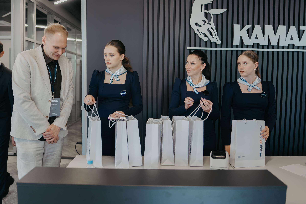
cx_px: 143
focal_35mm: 30
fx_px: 255
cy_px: 95
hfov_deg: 61.9
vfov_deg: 43.6
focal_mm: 28
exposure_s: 1/100
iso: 100
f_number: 2
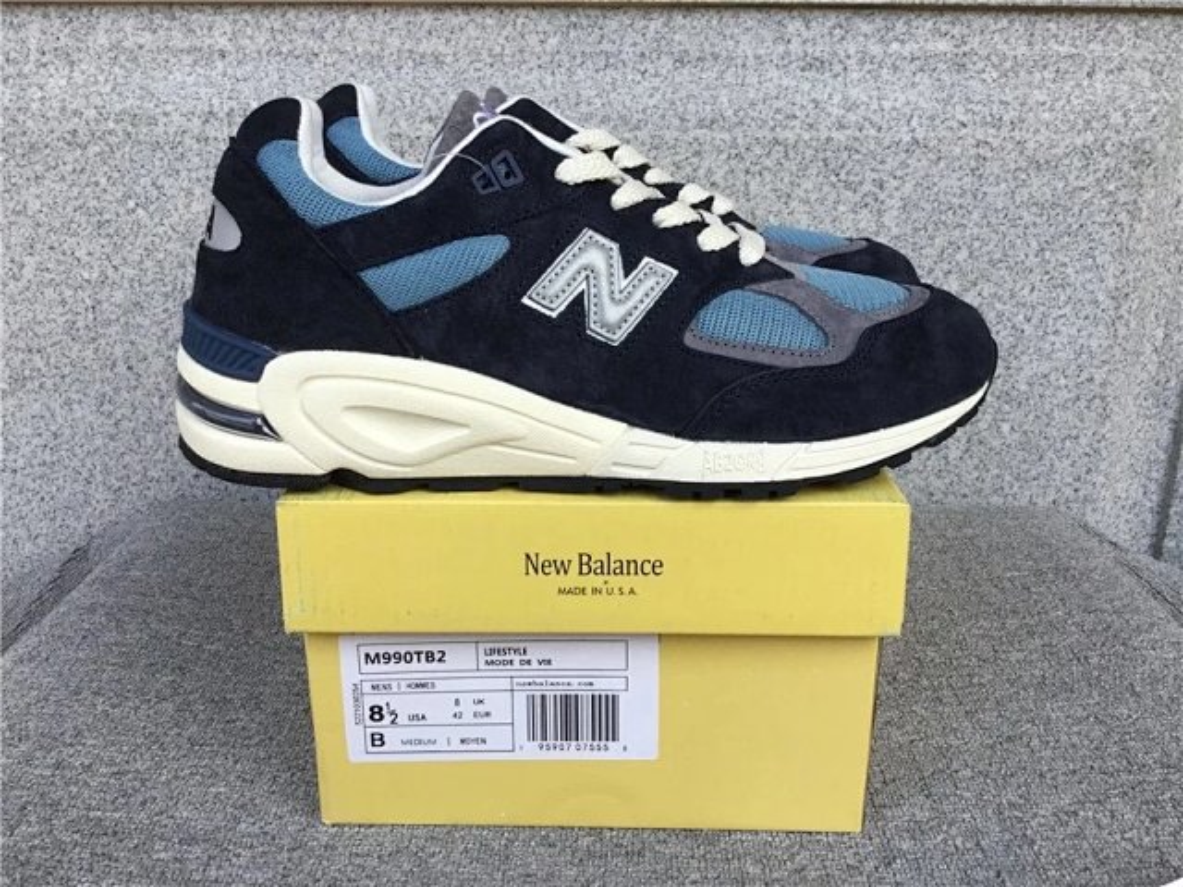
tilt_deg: -19.0
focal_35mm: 31
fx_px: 1059
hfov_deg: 58.4
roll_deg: +0.0
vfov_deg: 45.4
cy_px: 444
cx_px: 592
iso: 25
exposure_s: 1/252
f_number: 2.4
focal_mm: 3.3
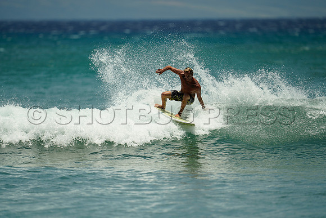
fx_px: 3623
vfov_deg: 3.4
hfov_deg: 5.2
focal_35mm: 400
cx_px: 163
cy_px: 109
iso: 100
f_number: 2.8
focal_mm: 400
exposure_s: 1/1600
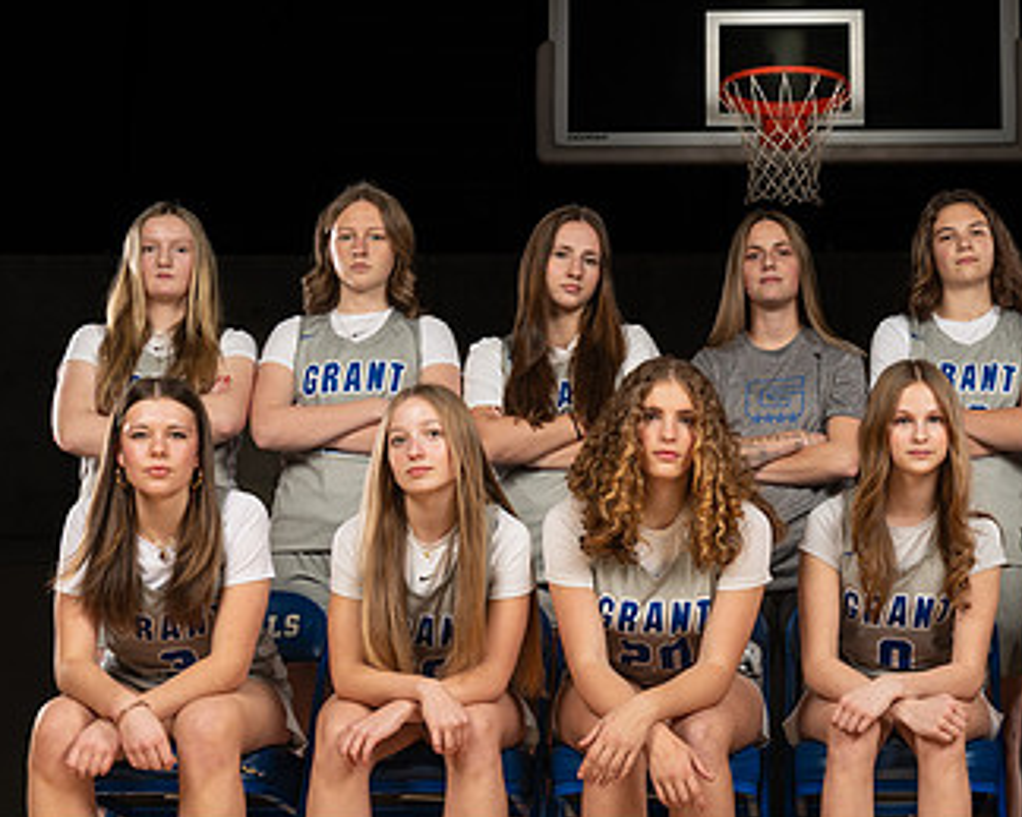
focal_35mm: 82
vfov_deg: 18.7
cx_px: 779
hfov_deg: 23.0
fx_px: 2480
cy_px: 440
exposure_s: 1/200
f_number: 8
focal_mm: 36
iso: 64
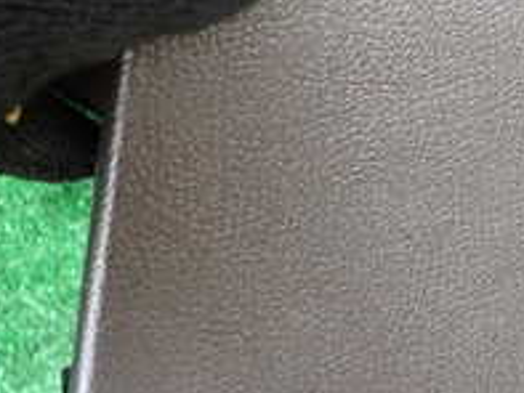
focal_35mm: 76
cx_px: 590
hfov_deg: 23.9
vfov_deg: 19.4
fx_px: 1151
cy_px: 250
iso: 200
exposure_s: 1/40
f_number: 2
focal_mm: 4.5
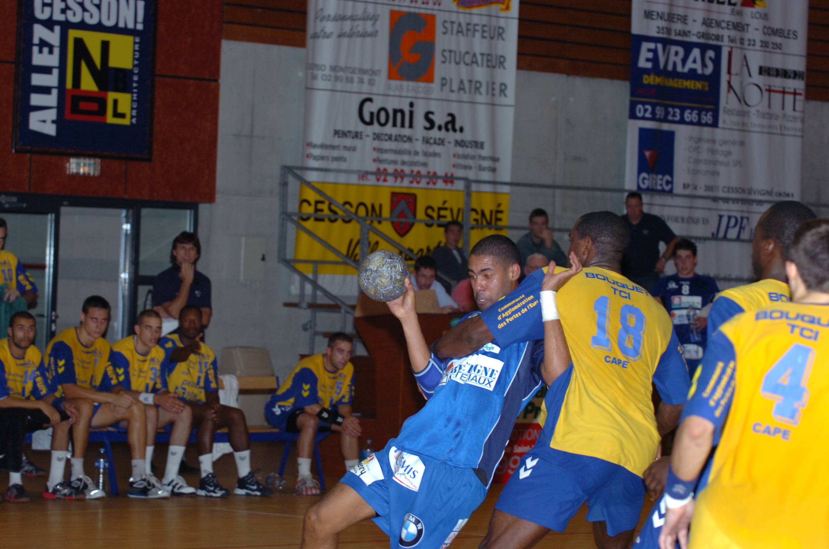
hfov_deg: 13.4
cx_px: 414
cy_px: 274
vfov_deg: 8.9
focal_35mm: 153
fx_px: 3516
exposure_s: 1/250
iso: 500
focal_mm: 102
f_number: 4.5
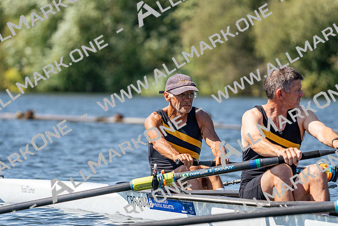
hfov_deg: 6.3
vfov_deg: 4.2
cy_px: 113
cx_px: 169
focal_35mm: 326
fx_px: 3061
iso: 400
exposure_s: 1/2000
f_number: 6.3
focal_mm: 326
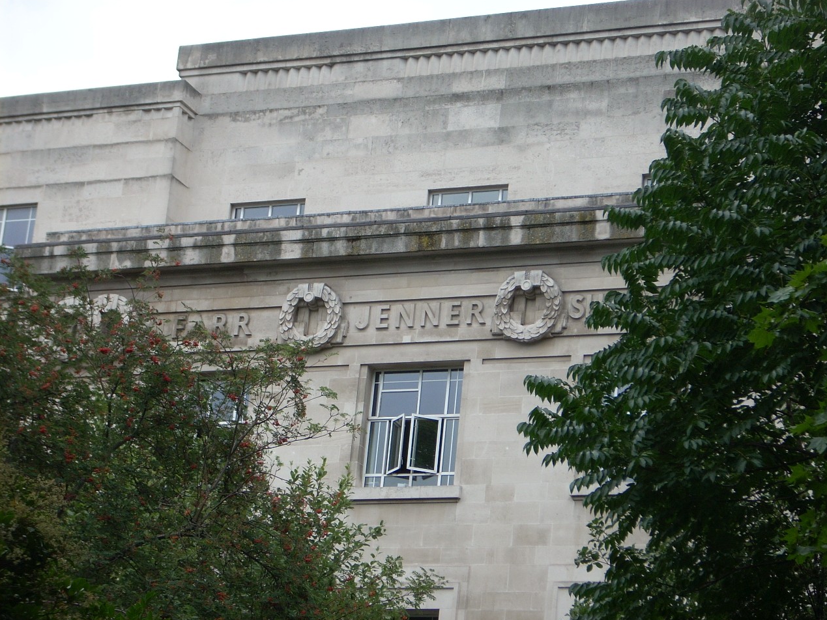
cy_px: 309
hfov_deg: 17.3
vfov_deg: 13.0
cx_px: 413
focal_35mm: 114
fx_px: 2724
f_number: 5.2
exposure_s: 1/142
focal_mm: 18.6
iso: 64
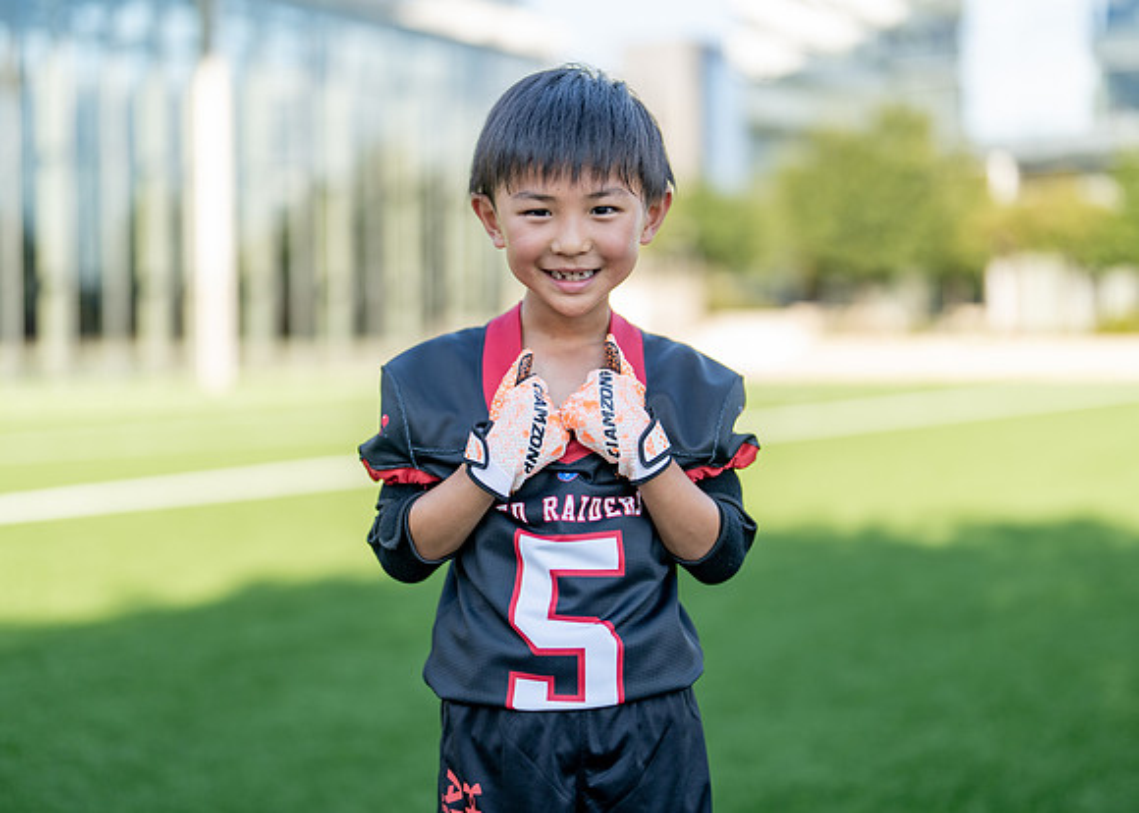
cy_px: 374
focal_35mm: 58
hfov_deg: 33.5
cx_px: 564
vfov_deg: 24.3
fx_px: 1890
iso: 100
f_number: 1.2
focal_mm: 50
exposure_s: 1/1600
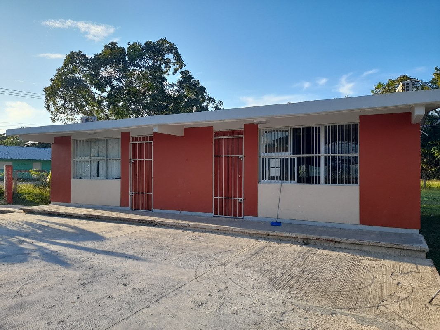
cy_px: 165
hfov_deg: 69.4
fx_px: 318
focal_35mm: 25
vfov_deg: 54.9
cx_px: 220
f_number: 2
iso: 20
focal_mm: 4.6
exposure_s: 1/302
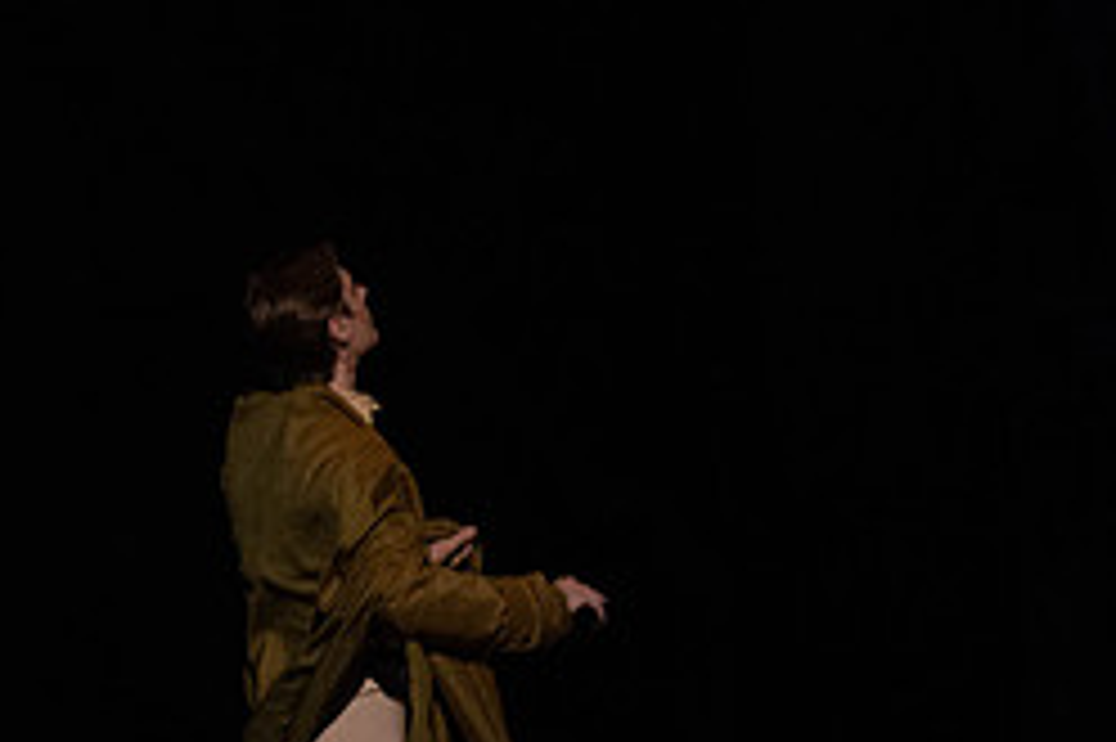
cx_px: 396
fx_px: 22614
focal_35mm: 730
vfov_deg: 1.9
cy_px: 542
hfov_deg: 2.8
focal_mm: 312
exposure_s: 1/250
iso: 8000
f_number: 5.6
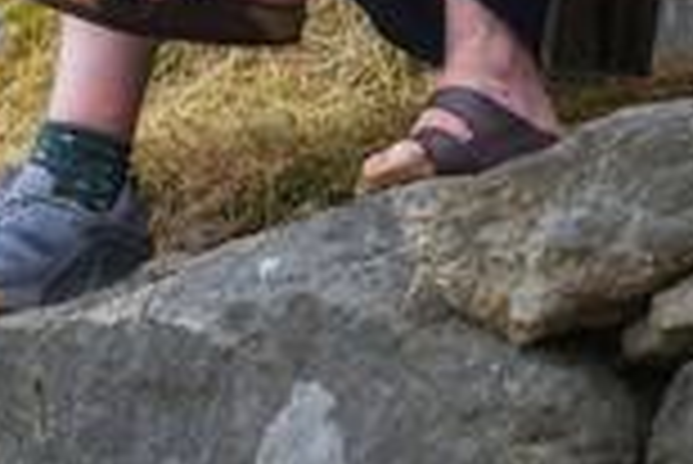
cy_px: -284
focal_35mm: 746
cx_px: -752
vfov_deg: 1.8
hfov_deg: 2.7
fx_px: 14374
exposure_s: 1/800
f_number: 2.8
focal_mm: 160
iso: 320
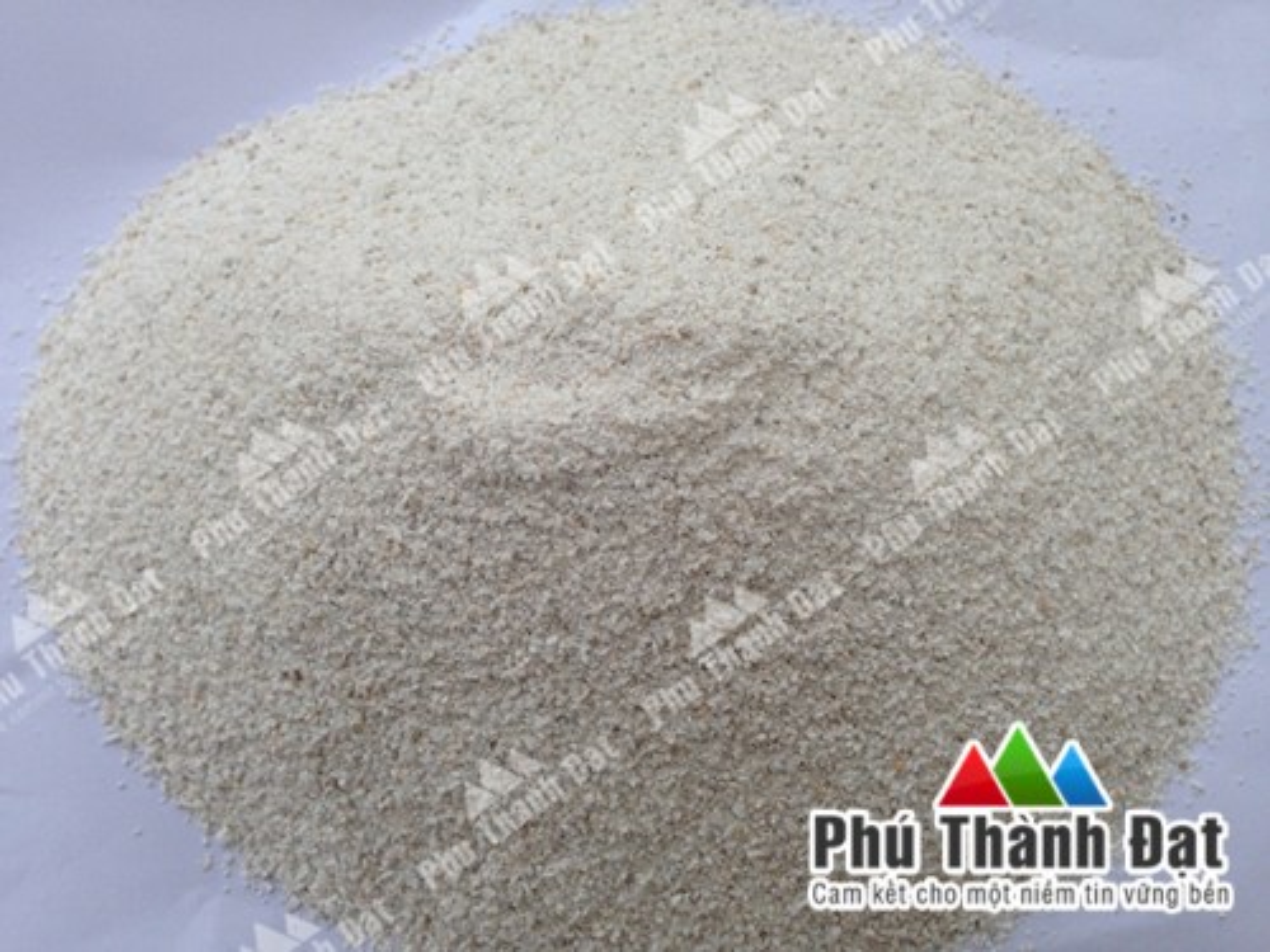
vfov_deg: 42.9
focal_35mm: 33
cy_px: 476
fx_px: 1211
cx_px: 635
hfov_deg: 55.4
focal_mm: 4.12
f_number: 2.4
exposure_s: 1/60
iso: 64
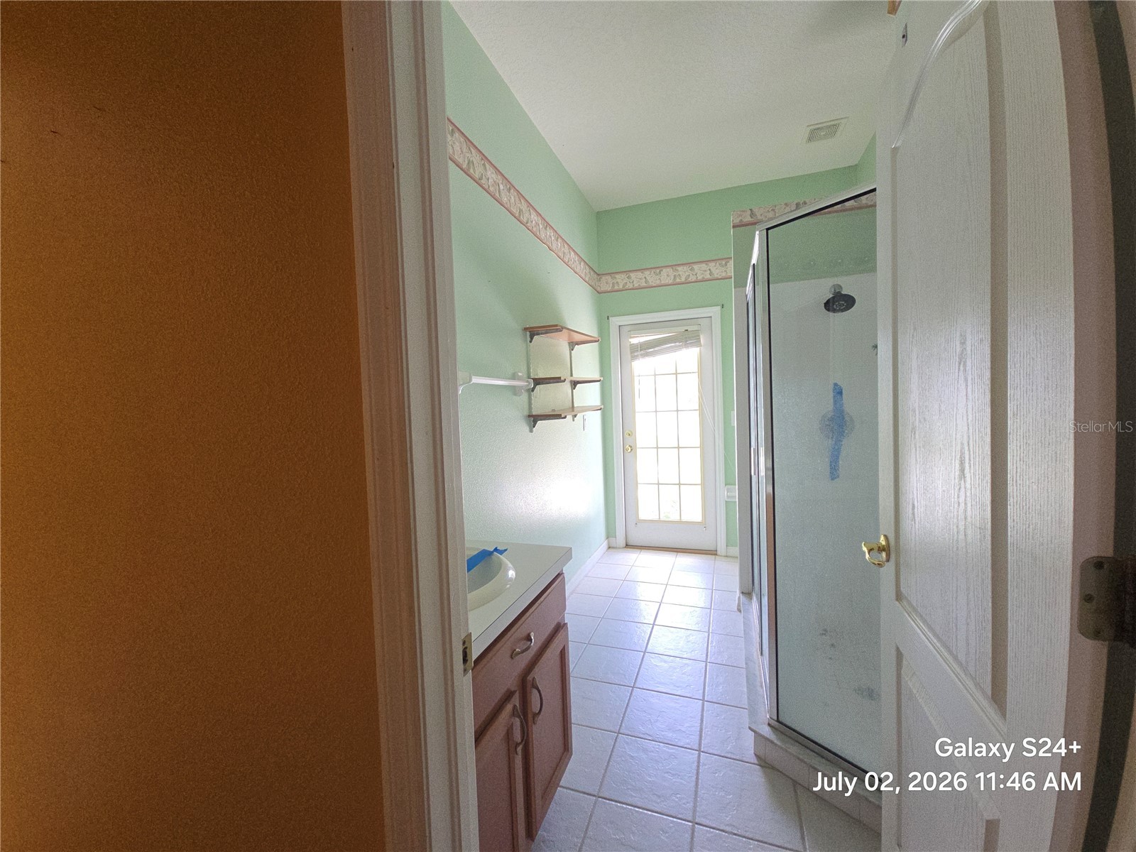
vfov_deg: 89.9
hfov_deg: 106.2
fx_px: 427
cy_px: 426
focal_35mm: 13
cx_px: 568
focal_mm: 2.2
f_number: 2.2
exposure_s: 1/100
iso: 100
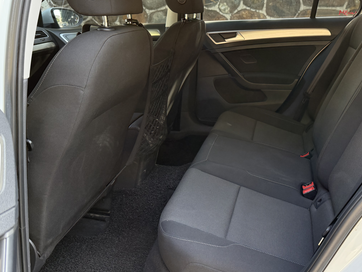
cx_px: 233
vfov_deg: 41.6
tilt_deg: -19.5
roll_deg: +0.3
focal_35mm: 34
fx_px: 356
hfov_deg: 53.2
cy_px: 111
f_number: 1.78
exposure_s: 1/129
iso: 200
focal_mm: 6.76
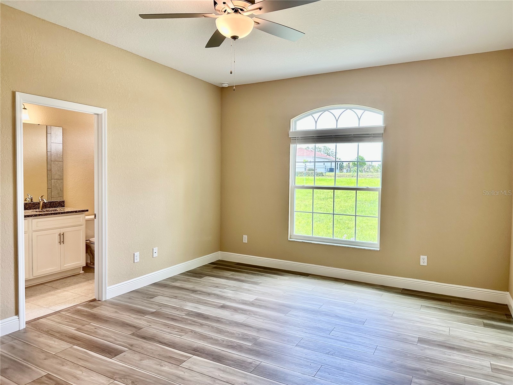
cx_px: 256
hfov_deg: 71.6
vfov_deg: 56.8
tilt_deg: -2.5
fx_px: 356
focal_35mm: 24
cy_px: 192
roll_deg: -1.0
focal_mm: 6.86
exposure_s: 1/152
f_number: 1.78
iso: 100
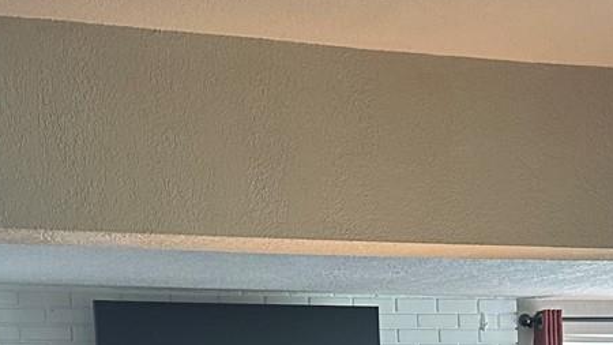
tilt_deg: -6.9
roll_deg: +1.4
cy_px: 582
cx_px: 488
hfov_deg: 22.6
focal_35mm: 93
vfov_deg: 12.1
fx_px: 1511
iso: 250
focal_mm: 6.86
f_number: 1.78
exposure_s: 1/120
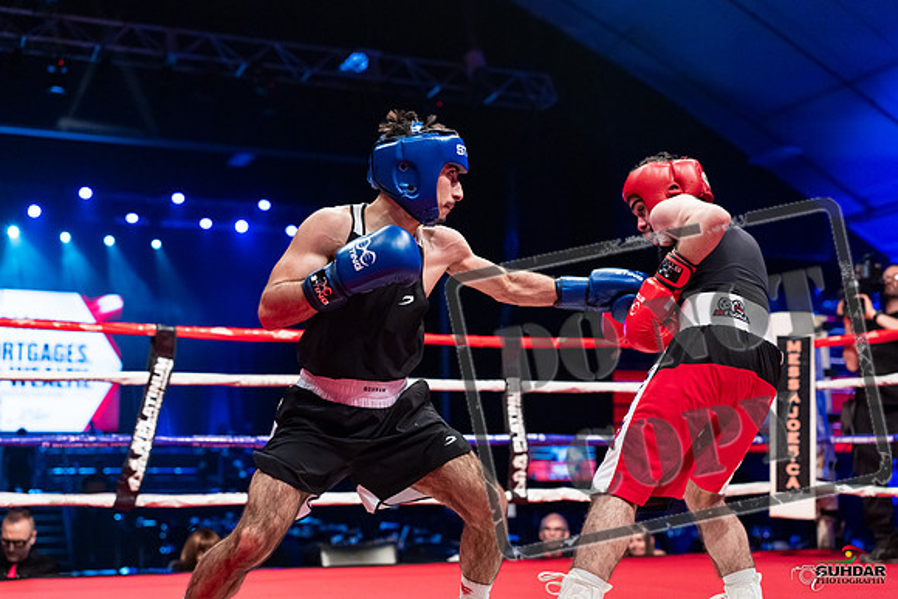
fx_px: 1247
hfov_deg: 39.6
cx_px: 449
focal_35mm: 50
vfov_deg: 27.0
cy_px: 300
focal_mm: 50
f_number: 2.8
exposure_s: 1/1000
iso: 4000
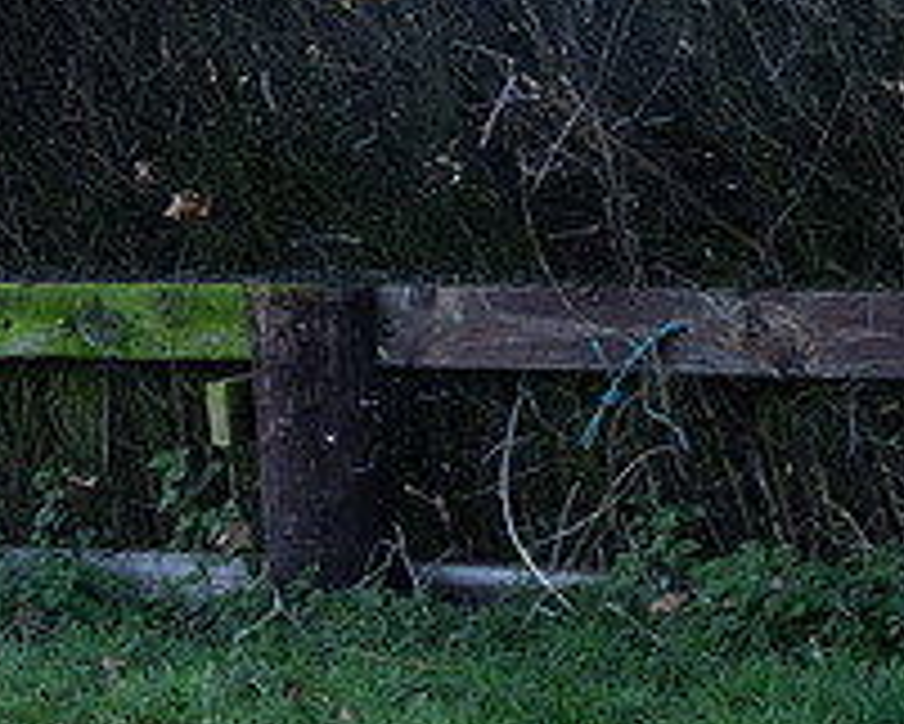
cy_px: -147
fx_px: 7950
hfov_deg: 6.4
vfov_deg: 5.2
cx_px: -420
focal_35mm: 297
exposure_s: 1/1250
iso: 800
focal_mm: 70
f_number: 2.8
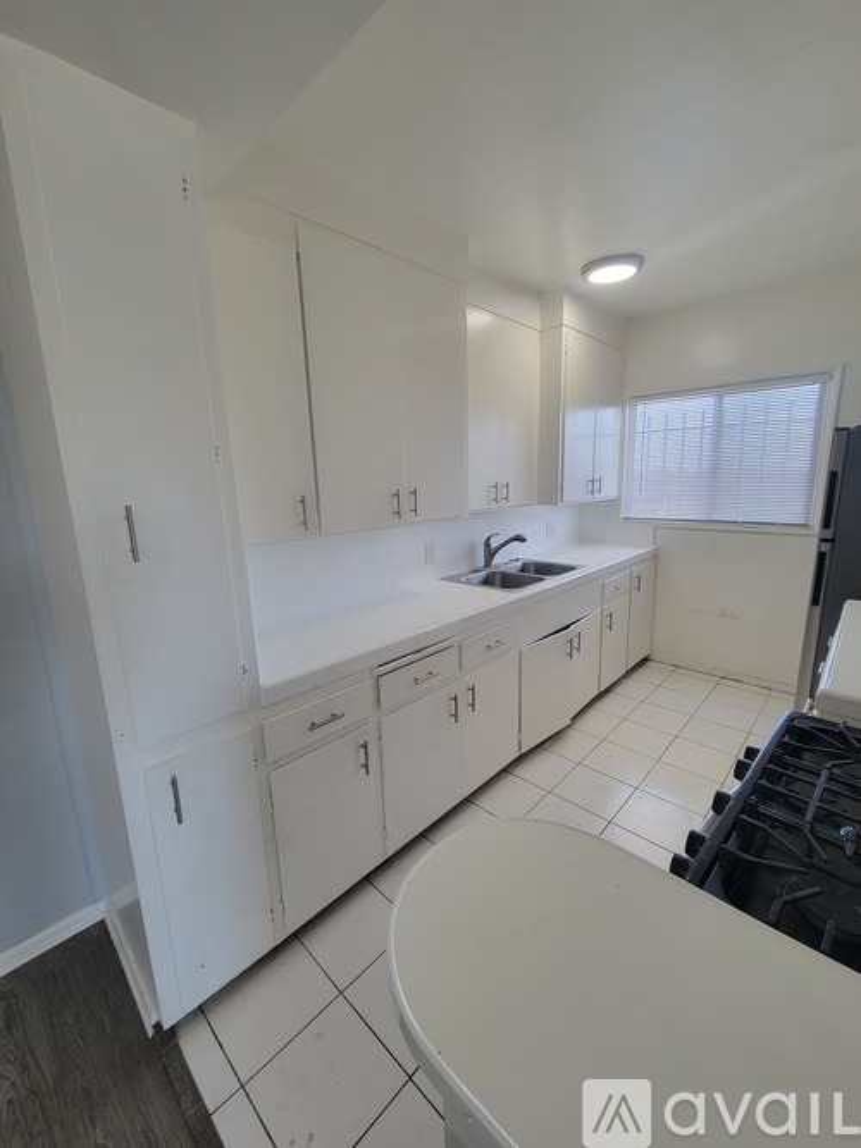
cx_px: 430
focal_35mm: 13
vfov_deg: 106.2
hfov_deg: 89.9
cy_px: 574
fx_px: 431
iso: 80
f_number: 2.2
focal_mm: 2.2
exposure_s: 1/60
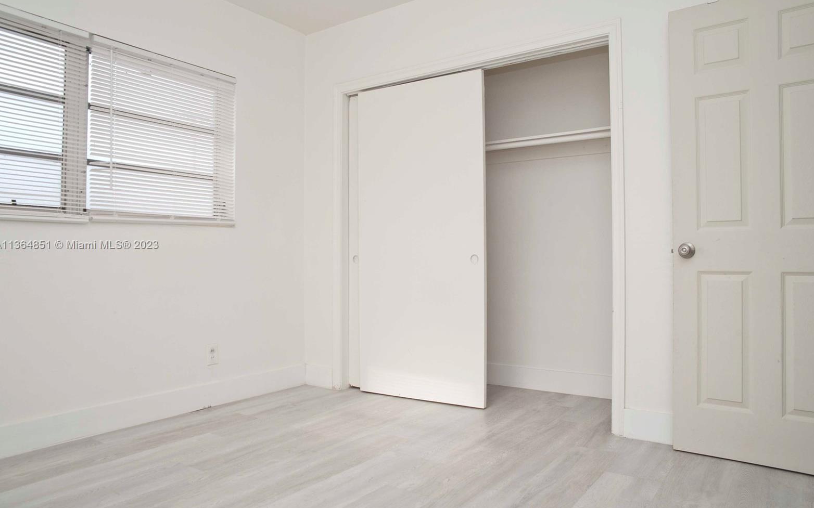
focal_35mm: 25
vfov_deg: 49.3
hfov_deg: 72.6
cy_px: 246
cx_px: 408
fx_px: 555
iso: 250
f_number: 8
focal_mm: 24
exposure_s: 1/125
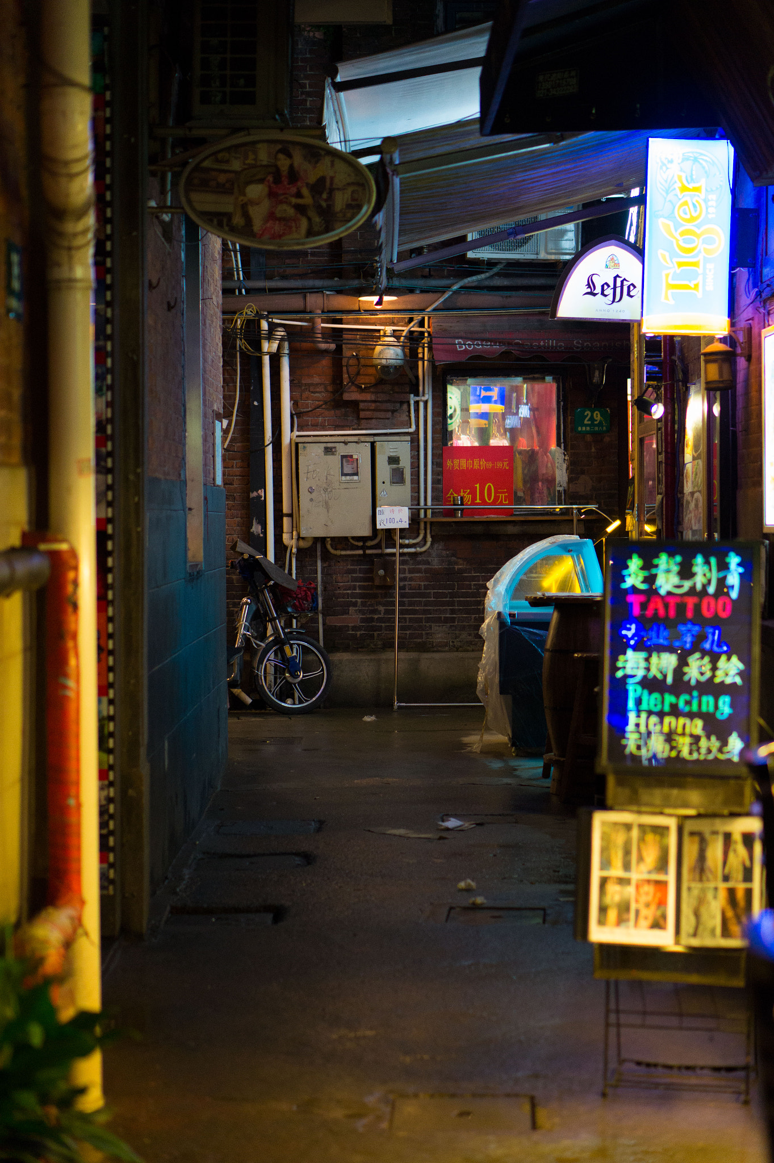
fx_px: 2421
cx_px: 387
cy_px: 582
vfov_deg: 27.0
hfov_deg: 18.2
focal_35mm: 75
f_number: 1.8
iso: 1250
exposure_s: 1/80
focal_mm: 50
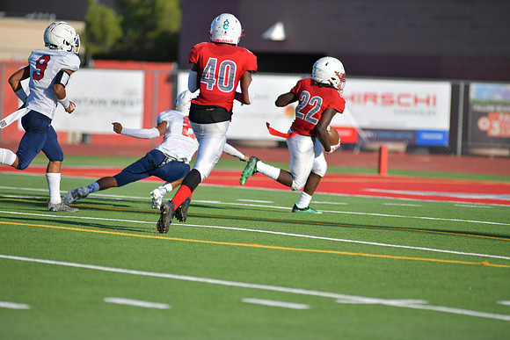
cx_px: 255
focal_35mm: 300
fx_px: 4251
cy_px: 170
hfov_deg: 6.9
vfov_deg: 4.6
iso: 100
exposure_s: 1/2000
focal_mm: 300
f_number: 3.5
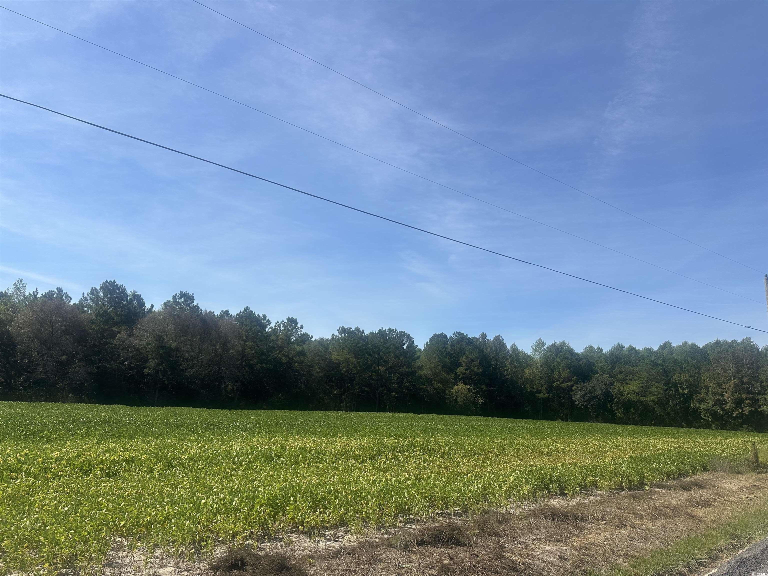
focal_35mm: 24
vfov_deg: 56.8
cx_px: 384
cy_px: 288
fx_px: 532
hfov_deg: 71.6
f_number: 1.78
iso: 80
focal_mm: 6.86
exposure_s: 1/6623
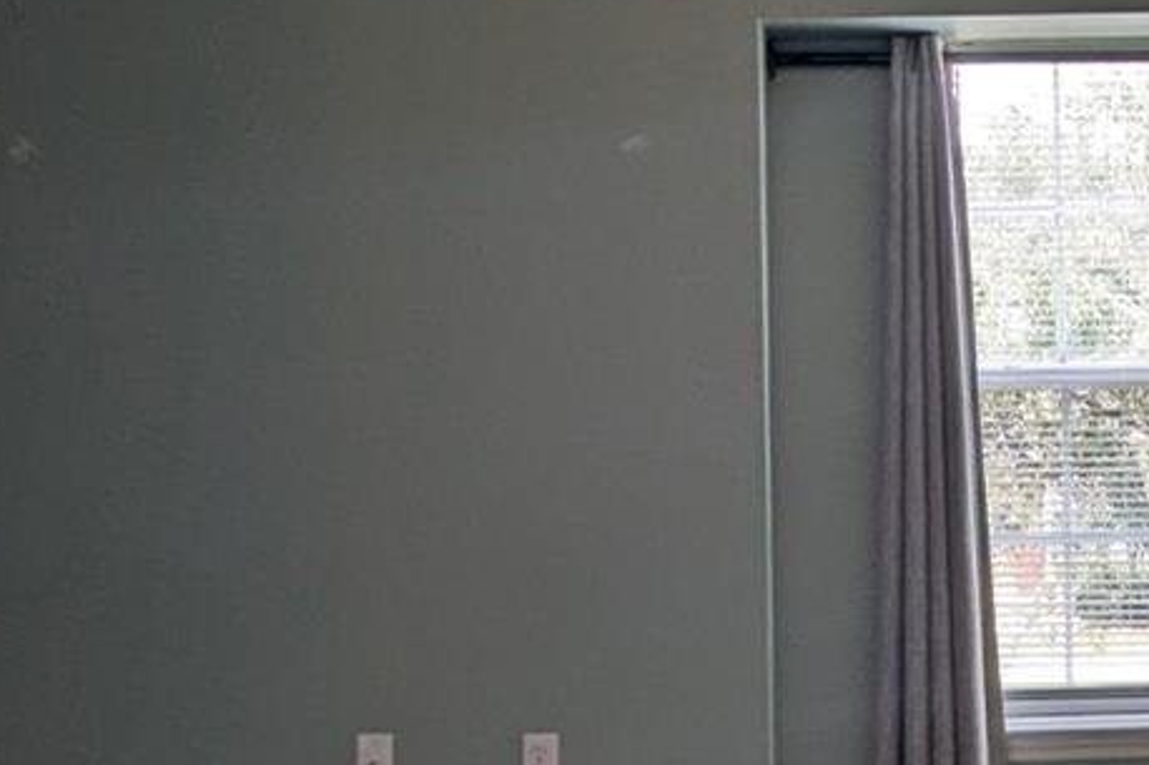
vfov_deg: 23.4
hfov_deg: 33.2
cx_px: 961
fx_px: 1850
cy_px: 346
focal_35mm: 58
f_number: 2.2
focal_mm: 2.35
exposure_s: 1/120
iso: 49
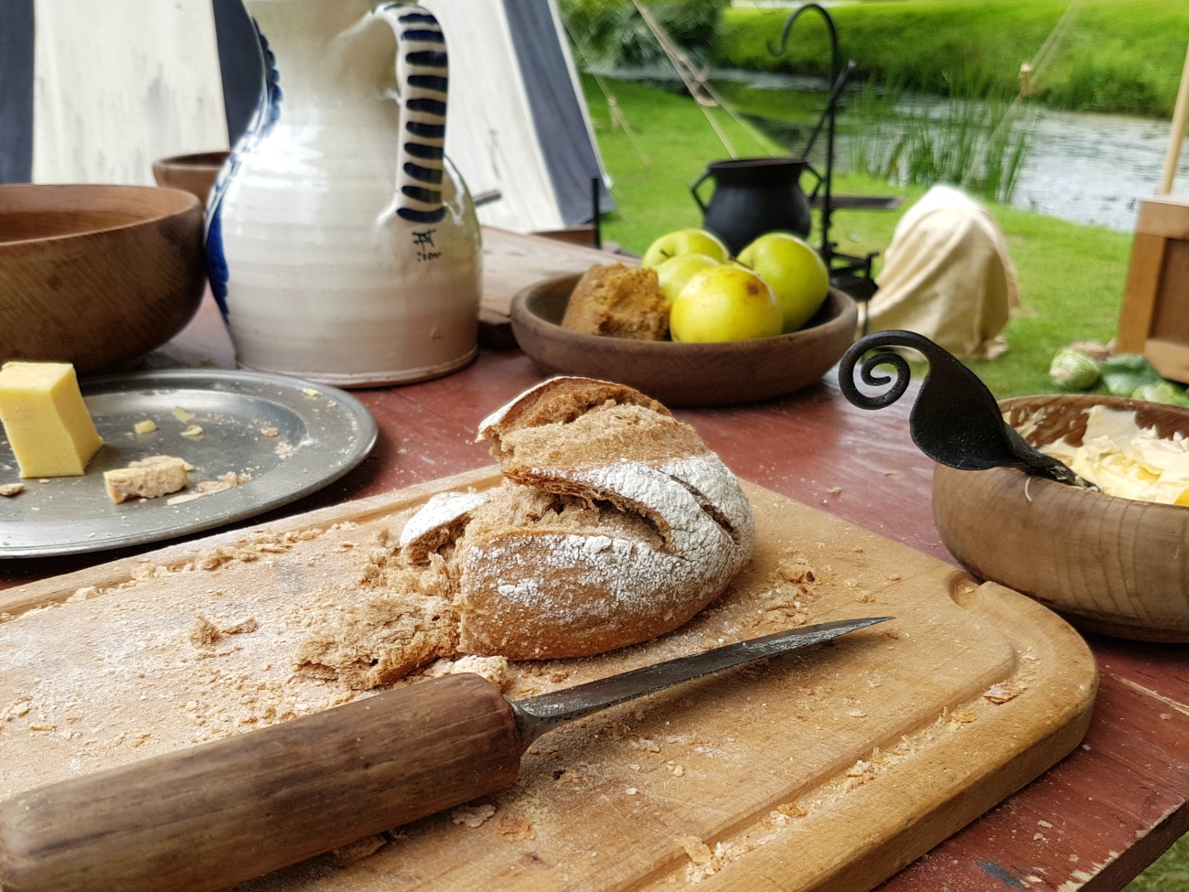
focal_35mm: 30
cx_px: 616
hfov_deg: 59.9
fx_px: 1030
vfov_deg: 46.7
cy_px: 495
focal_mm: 4.2
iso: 40
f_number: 1.7
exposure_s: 1/288
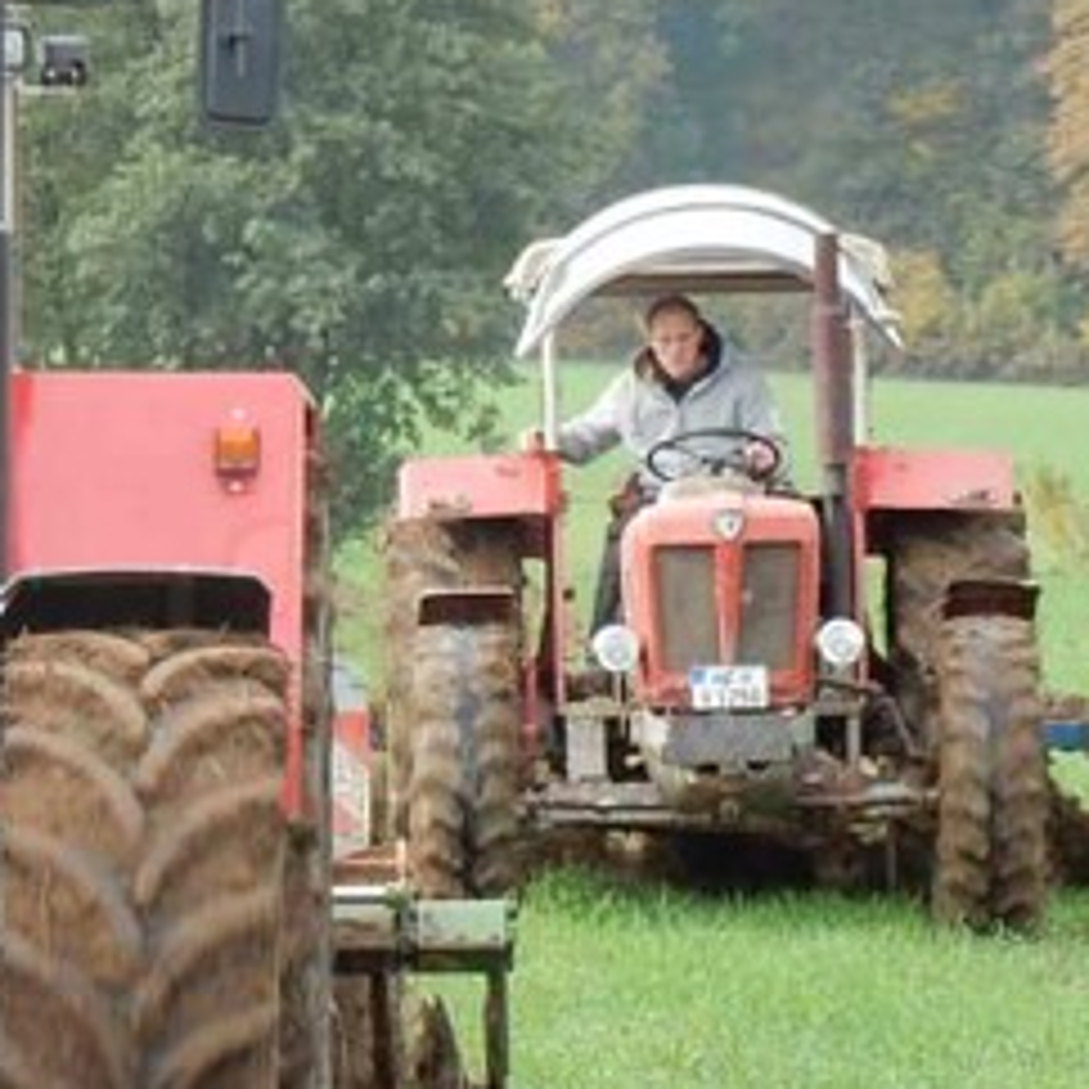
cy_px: 616
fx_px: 14450
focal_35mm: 406
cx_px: 112
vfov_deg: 4.3
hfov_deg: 4.3
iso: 125
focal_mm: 24.7
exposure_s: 1/60
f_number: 6
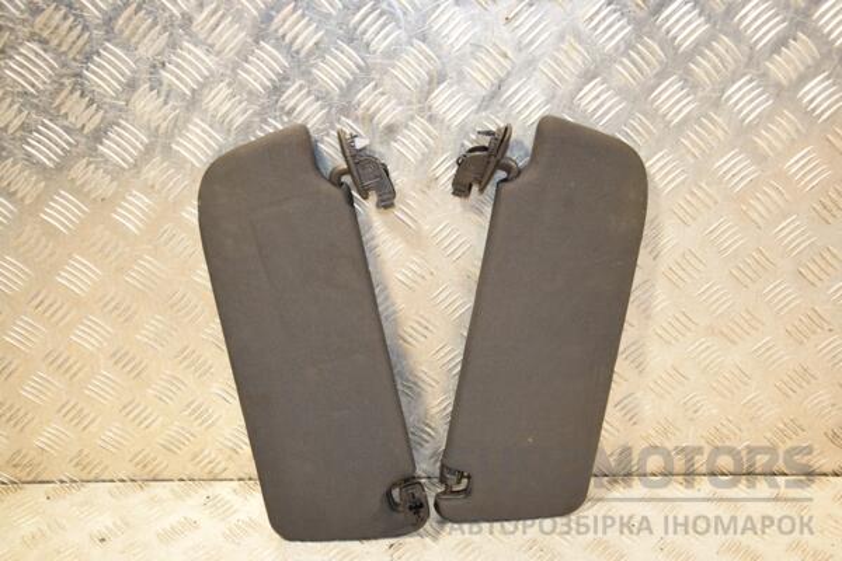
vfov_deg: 31.9
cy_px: 280
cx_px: 421
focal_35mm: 42
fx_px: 982
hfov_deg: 46.4
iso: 800
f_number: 5
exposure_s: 1/200
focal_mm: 28
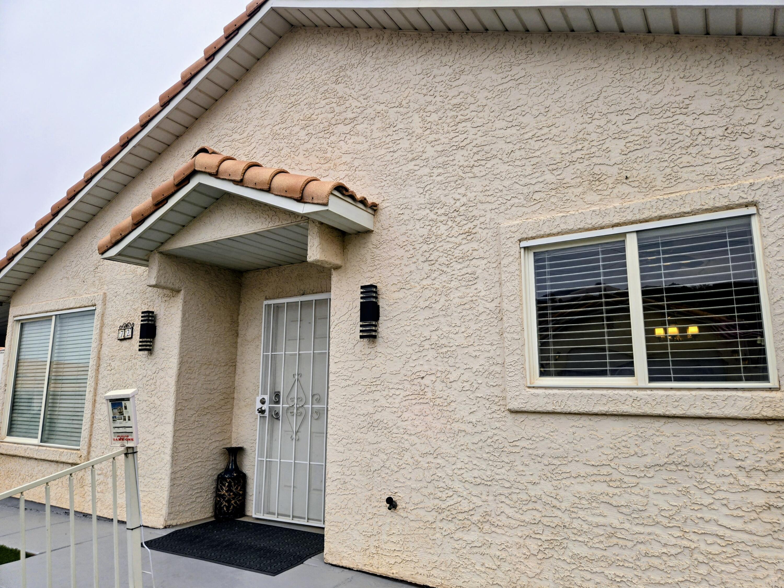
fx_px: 521
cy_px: 294
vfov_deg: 58.9
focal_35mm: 23
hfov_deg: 73.9
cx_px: 392
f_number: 1.8
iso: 25
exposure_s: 1/607
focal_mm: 5.4
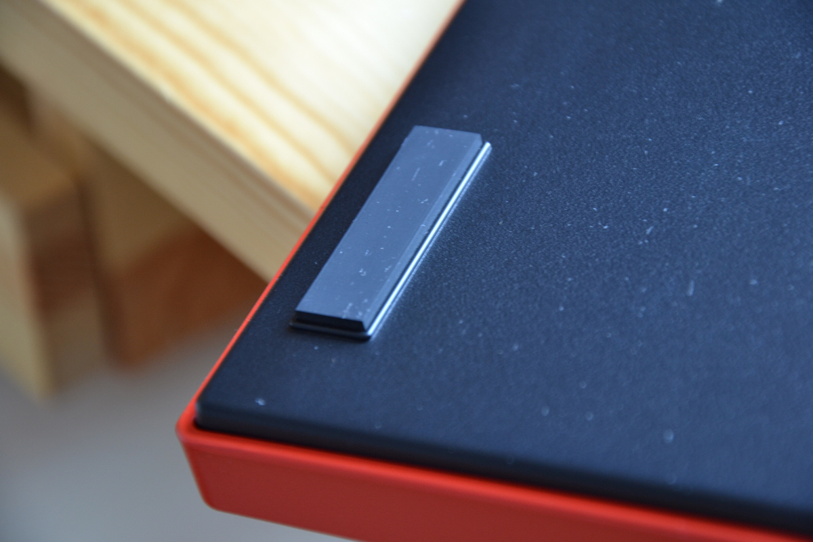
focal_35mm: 158
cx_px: 406
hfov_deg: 13.0
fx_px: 3557
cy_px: 271
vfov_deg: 8.7
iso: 400
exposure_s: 1/20
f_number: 5.6
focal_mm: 105
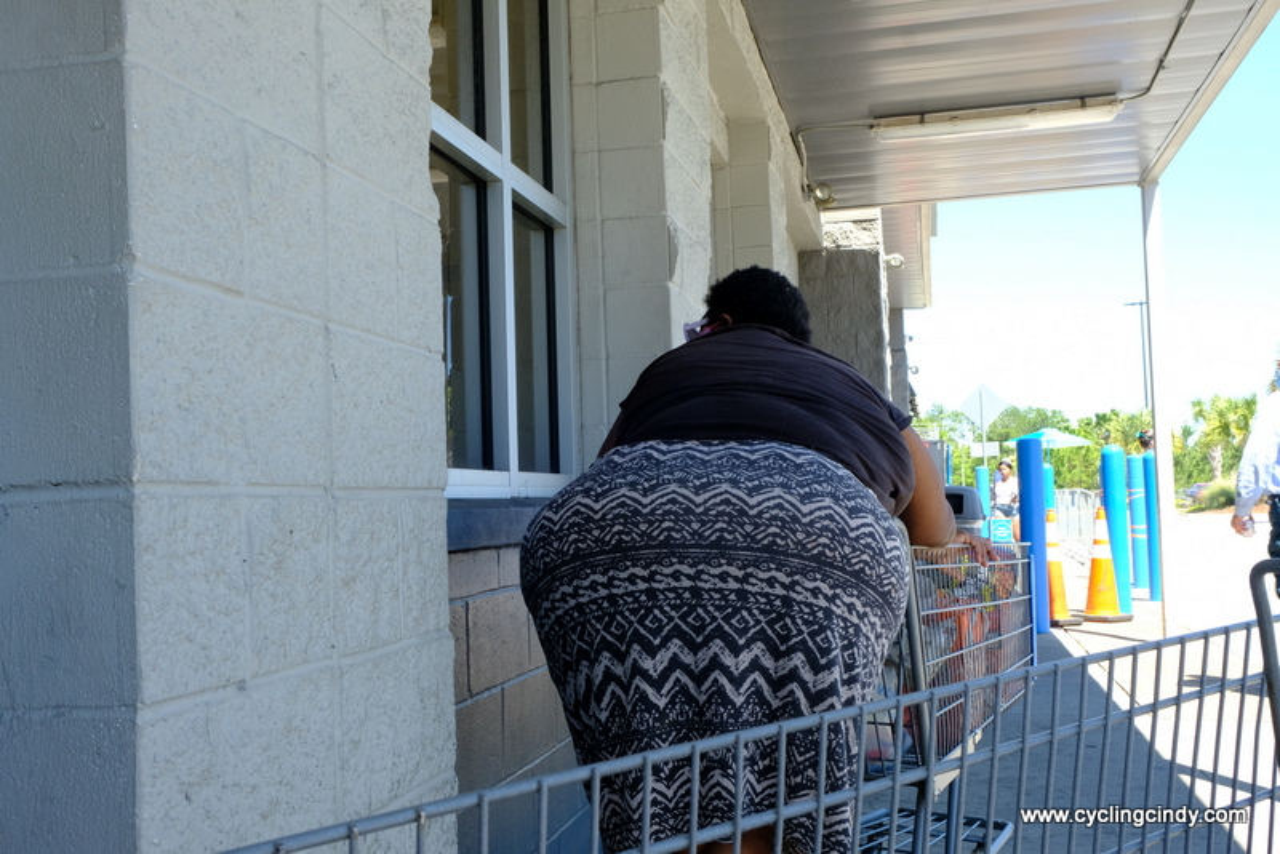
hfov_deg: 54.4
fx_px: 1245
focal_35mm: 35
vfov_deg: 37.9
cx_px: 640
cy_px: 427
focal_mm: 23.3
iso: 800
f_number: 14
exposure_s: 1/85
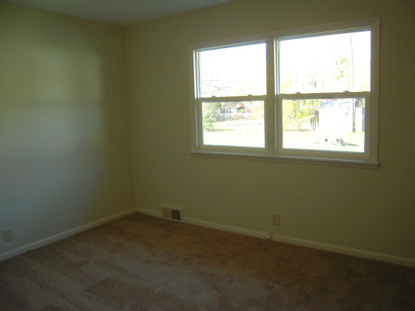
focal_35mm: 28
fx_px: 336
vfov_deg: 49.7
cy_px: 156
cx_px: 208
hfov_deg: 63.4
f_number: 2.7
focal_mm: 5
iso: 400
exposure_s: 1/125
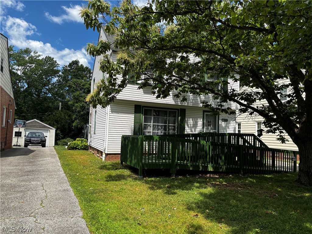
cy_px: 117
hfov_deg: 67.3
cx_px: 156
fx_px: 234
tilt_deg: +2.4
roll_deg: -1.5
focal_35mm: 26
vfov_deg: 53.1
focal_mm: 5.96
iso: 50
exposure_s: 1/2342
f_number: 1.6
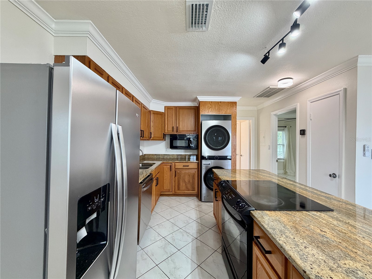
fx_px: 150
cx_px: 186
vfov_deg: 85.7
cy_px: 140
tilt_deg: -0.1
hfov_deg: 102.1
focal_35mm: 14
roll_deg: -0.1
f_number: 2.2
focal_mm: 2.22
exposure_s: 1/120
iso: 250
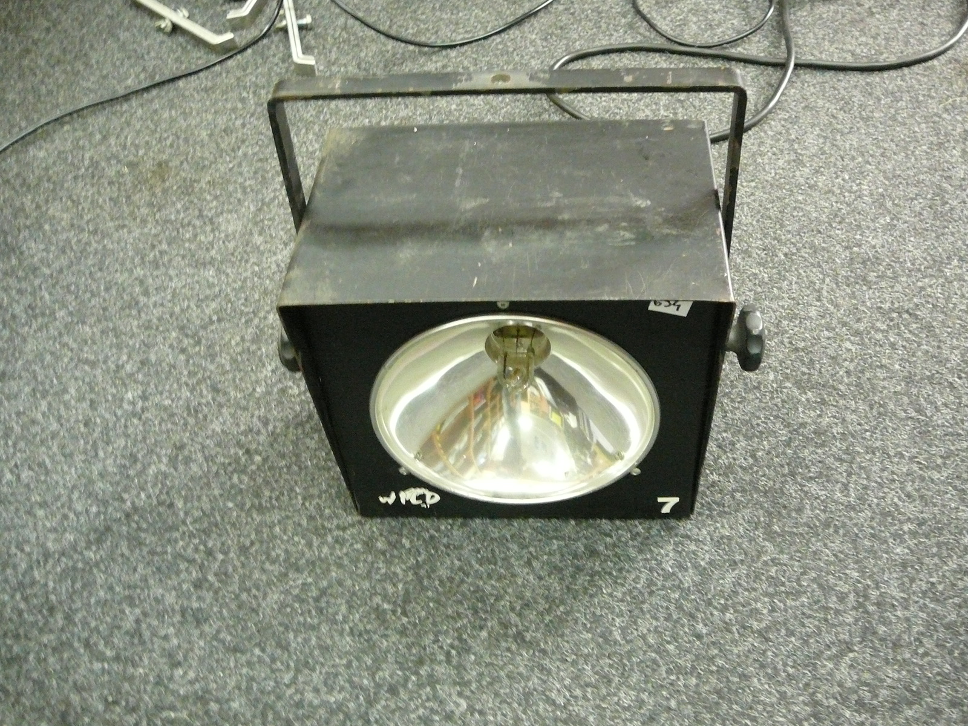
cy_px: 363
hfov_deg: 52.6
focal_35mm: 35
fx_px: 979
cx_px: 484
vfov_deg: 40.7
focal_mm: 5.2
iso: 400
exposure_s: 1/15
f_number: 2.8
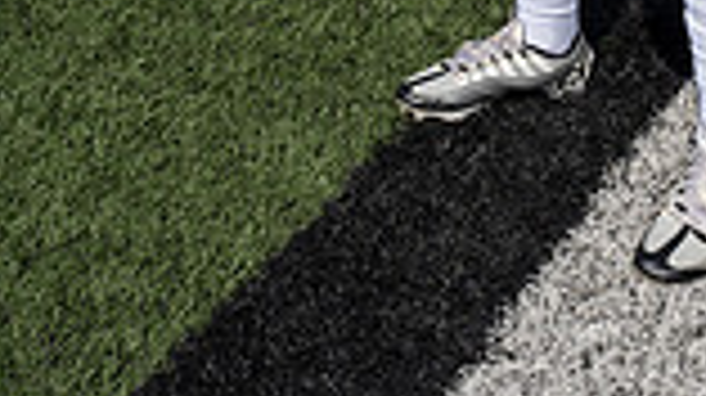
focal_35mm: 99
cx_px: 562
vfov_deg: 10.7
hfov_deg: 21.3
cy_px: -500
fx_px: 1852
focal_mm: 33
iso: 100
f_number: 11
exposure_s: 1/250
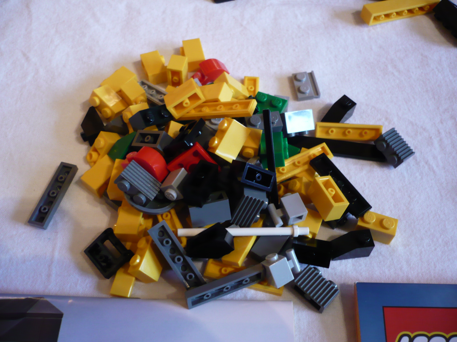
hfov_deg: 52.6
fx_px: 462
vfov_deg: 40.7
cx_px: 228
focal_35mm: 35
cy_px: 171
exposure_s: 1/10
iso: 200
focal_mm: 5.8
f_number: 2.8
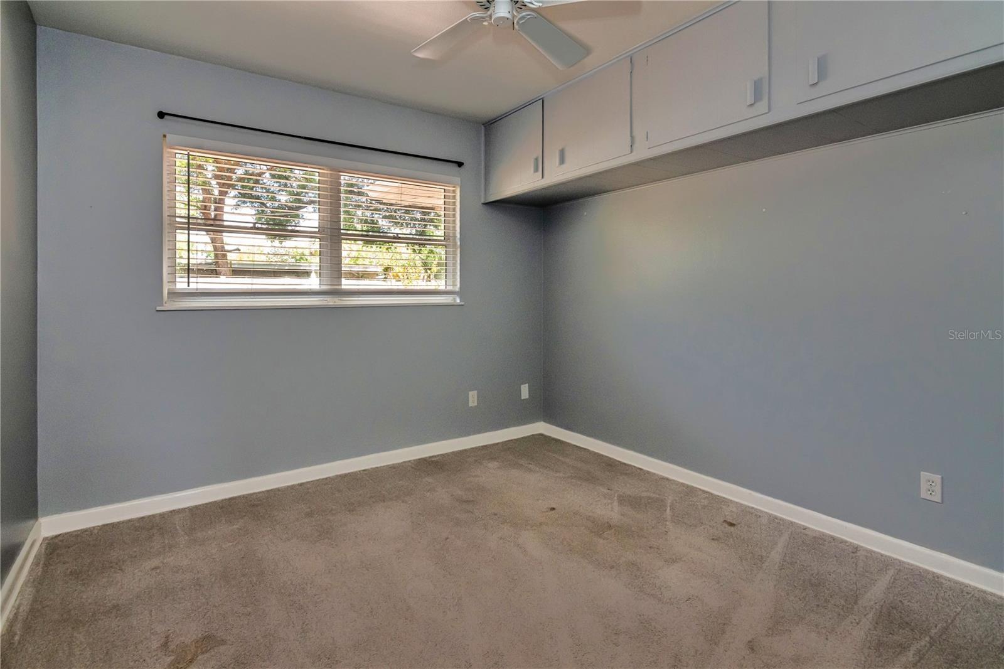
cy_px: 334
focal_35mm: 16
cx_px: 502
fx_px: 460
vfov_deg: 72.0
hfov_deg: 95.0
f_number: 8
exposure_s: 1/60
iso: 1000
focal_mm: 11
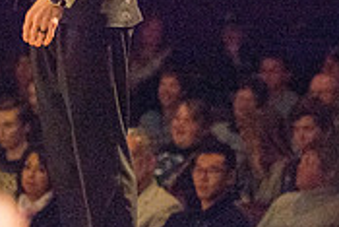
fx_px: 3619
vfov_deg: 3.6
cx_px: -87
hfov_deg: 5.3
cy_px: -134
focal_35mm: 384
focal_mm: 116
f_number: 2.8
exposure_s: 1/500
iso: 2500
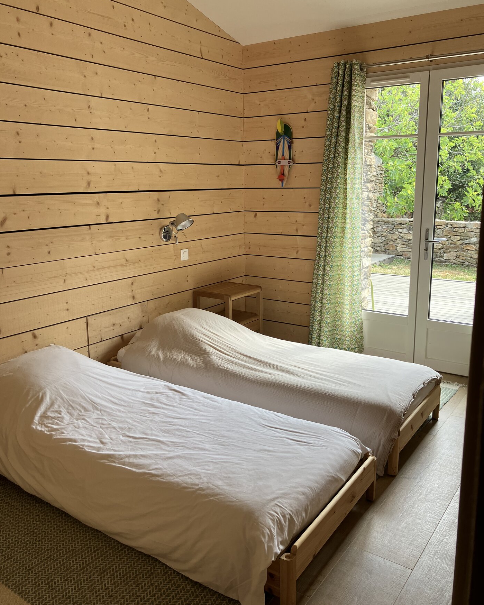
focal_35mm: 30
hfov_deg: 48.5
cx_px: 246
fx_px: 537
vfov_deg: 58.8
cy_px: 291
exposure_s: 1/121
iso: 40
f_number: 1.8
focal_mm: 3.99
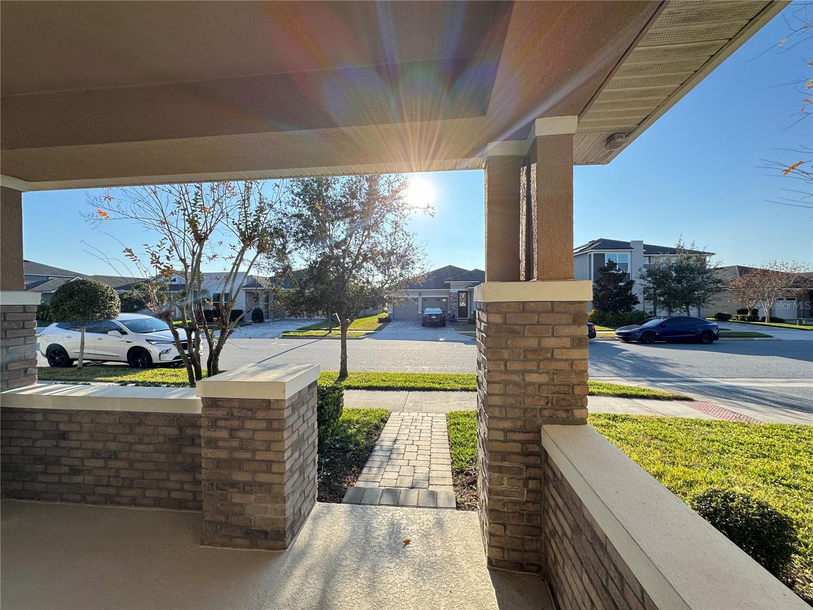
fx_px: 329
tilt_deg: -0.8
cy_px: 305
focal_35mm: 14
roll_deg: +0.7
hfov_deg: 102.1
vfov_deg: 85.7
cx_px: 406
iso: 50
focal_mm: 2.22
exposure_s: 1/763
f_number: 2.2
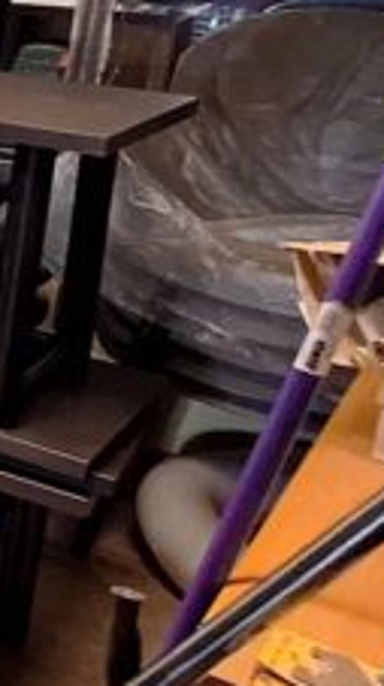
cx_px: -1070
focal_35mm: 64
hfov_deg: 8.7
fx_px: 1163
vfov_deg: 31.1
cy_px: 48
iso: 160
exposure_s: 1/50
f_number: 2.2
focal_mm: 1.74
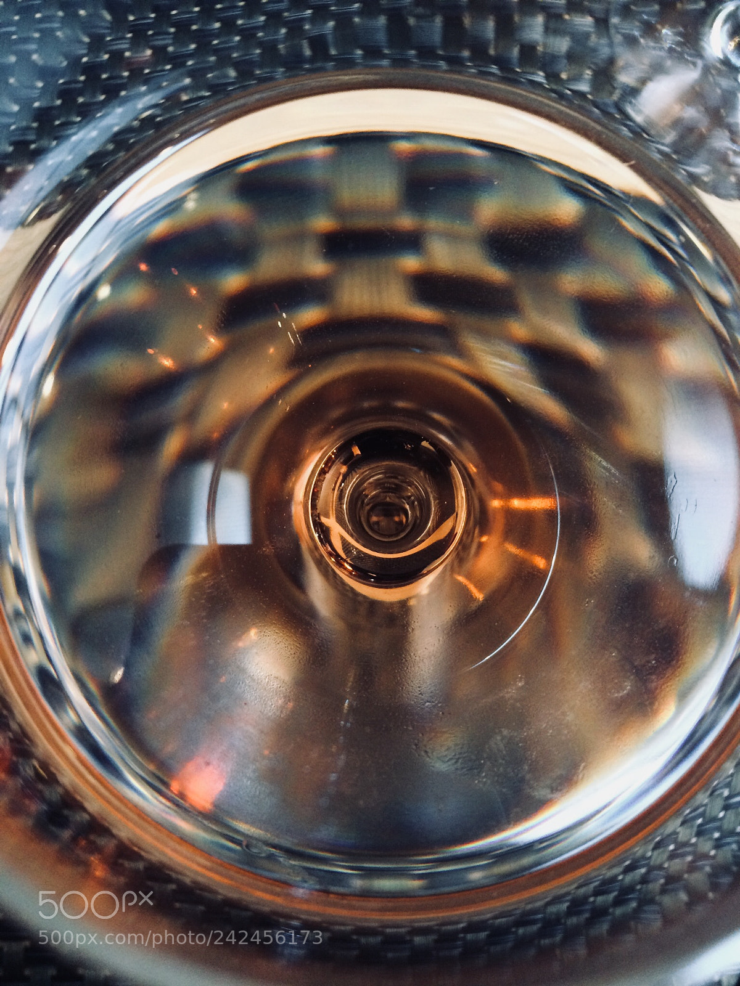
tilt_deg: -86.0
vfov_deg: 61.7
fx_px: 827
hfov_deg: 48.2
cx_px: 370
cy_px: 493
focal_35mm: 29
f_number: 2.2
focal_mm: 4.15
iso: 250
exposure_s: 1/33
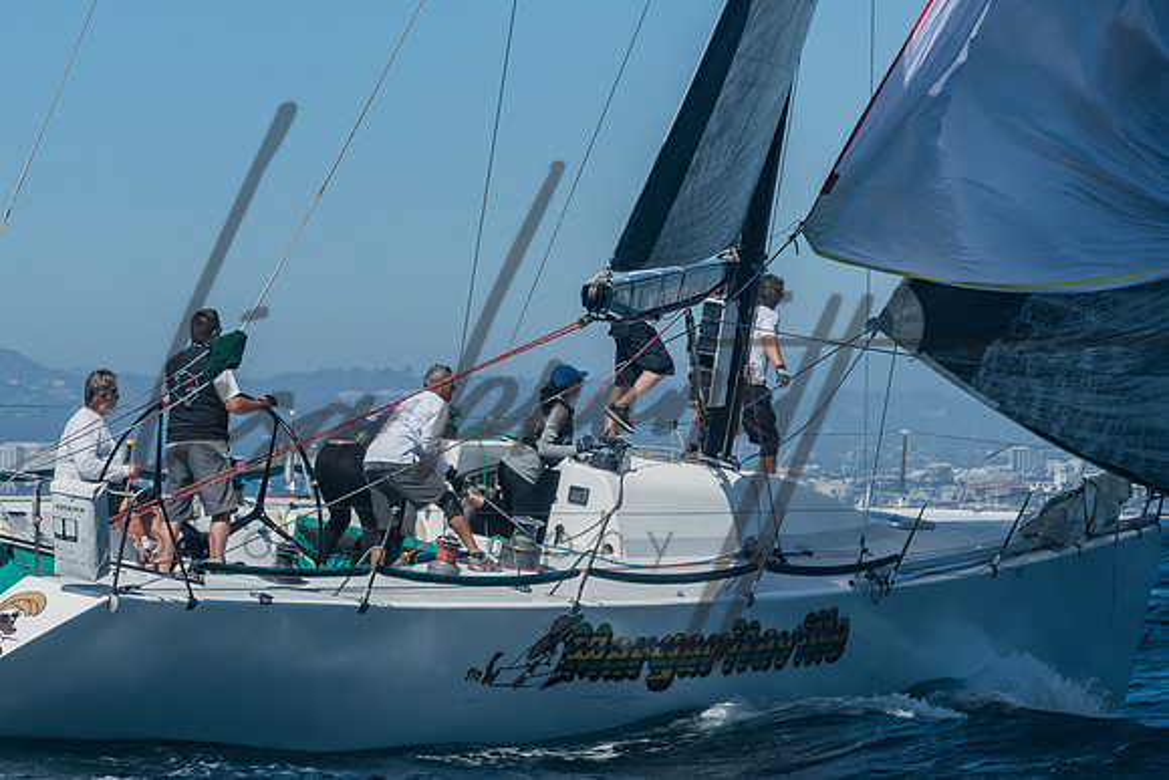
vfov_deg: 8.2
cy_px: 277
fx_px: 5407
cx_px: 12
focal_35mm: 166
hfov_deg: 12.2
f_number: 6.3
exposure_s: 1/1250
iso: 160
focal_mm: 83
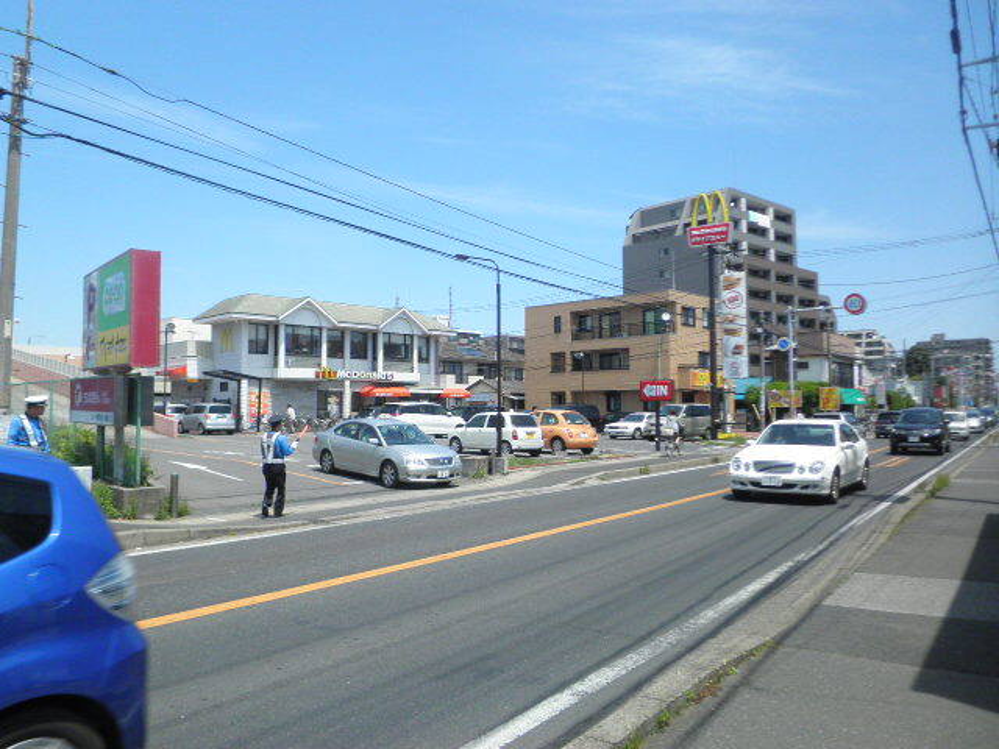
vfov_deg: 53.1
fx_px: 750
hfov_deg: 67.3
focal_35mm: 26
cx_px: 500
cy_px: 374
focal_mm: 4.7
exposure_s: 1/200
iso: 64
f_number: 7.9
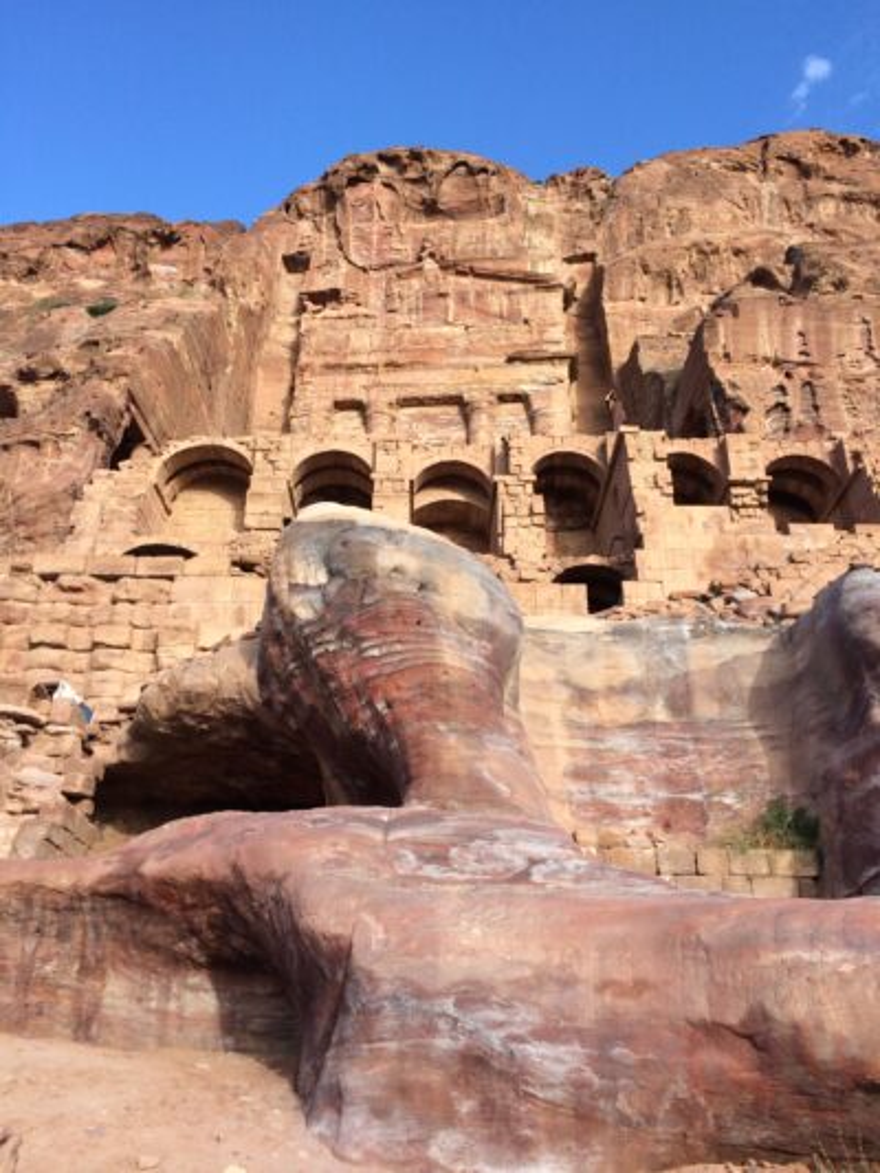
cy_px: 586
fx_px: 1016
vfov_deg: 60.0
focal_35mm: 30
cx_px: 440
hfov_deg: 46.8
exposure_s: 1/641
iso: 32
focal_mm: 4.12
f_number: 2.2
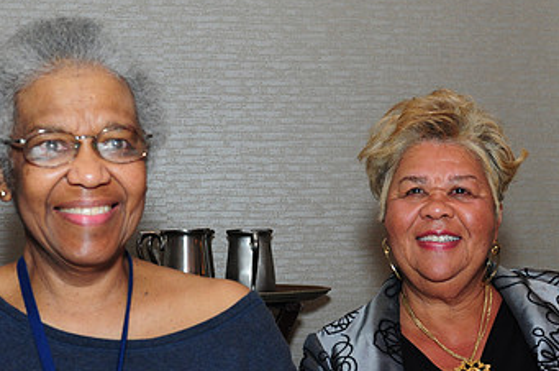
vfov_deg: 19.6
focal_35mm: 69
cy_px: 280
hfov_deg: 29.3
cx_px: 252
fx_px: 1067
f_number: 5
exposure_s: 1/60
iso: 500
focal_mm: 27
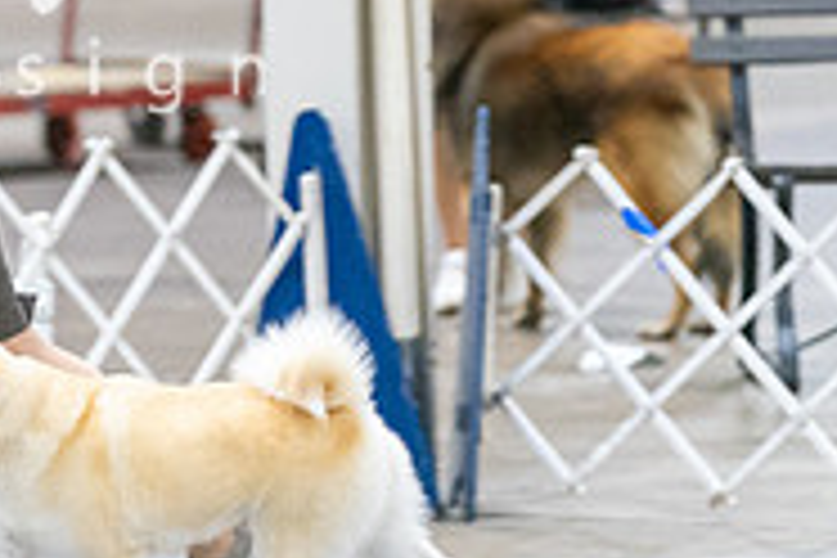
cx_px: -292
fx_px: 11159
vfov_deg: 2.9
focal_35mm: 480
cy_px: 209
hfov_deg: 4.3
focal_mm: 154
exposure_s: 1/200
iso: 5000
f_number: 2.8
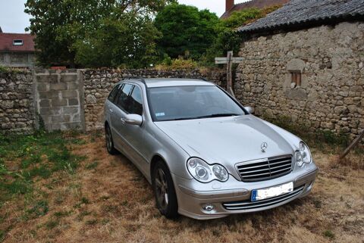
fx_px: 304
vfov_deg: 43.7
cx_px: 182
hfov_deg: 61.9
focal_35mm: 30
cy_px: 122
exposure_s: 1/160
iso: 200
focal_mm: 20
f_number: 9
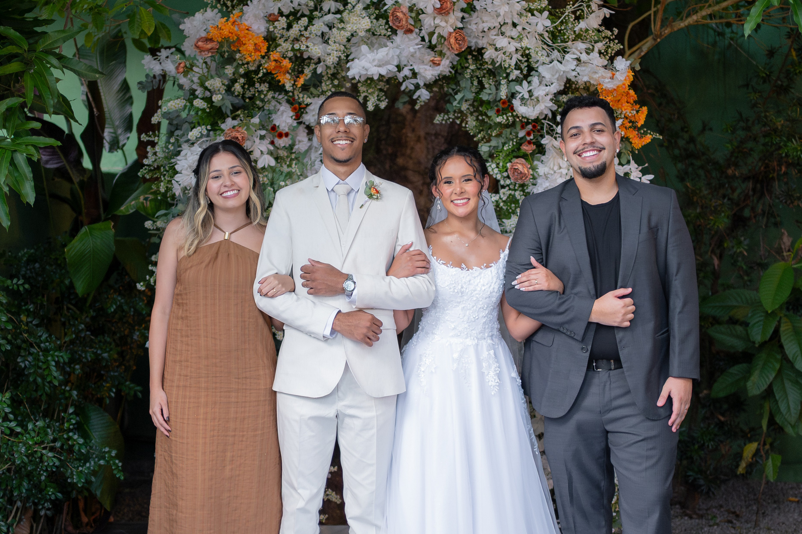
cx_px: 378
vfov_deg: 24.2
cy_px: 267
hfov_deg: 35.6
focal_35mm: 56
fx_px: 1247
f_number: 1.4
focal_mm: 35
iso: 2000
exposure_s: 1/400
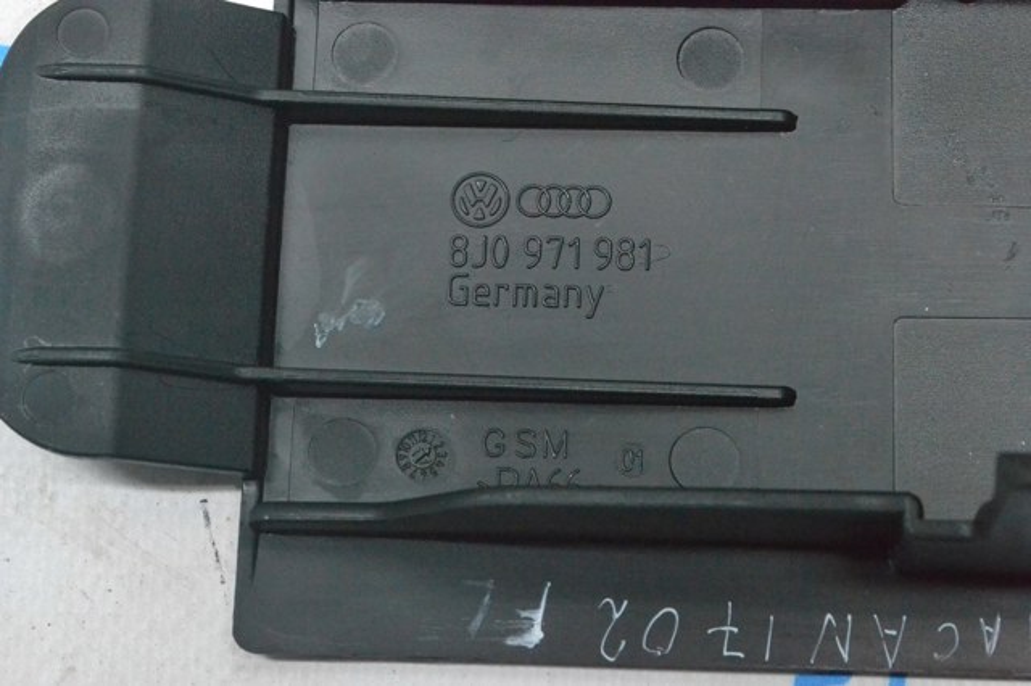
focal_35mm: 82
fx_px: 2361
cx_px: 516
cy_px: 343
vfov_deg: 16.5
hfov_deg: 24.6
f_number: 10
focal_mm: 55
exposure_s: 1/160
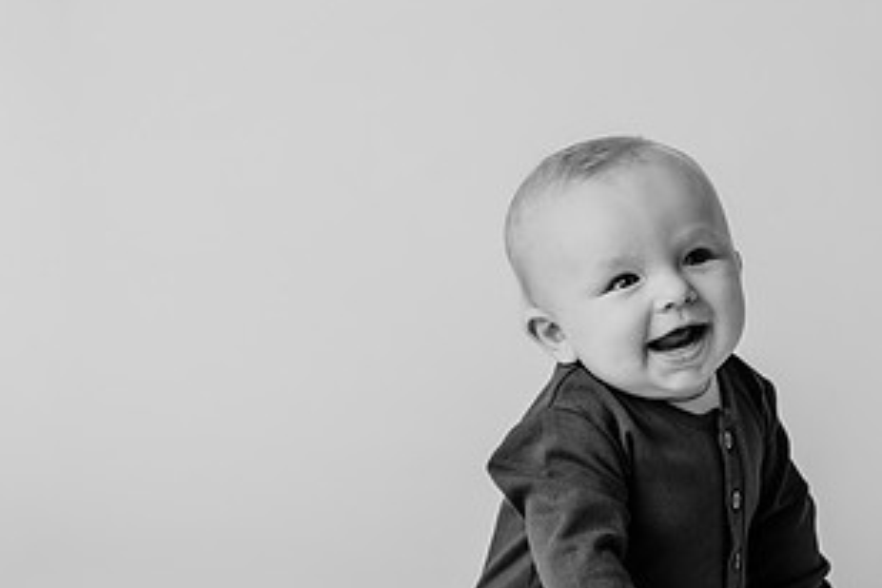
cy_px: 441
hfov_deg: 21.5
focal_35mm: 94
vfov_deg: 14.5
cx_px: 682
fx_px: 2303
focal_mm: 50
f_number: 2.8
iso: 100
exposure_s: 1/160
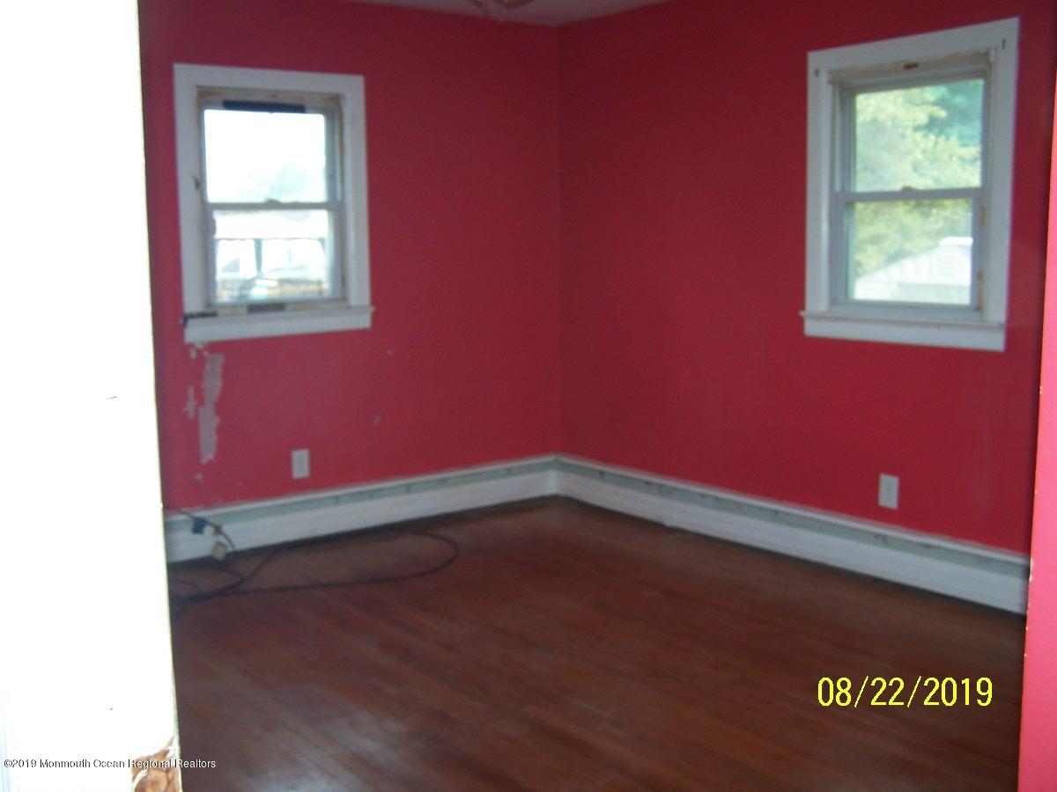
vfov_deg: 37.7
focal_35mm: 38
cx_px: 528
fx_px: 1160
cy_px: 396
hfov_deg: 49.0
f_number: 2.8
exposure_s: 1/60
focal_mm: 6.3
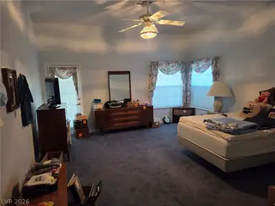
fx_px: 183
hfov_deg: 73.9
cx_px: 138
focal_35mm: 23
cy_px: 103
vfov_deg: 58.9
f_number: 1.8
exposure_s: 1/120
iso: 1000
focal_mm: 5.4
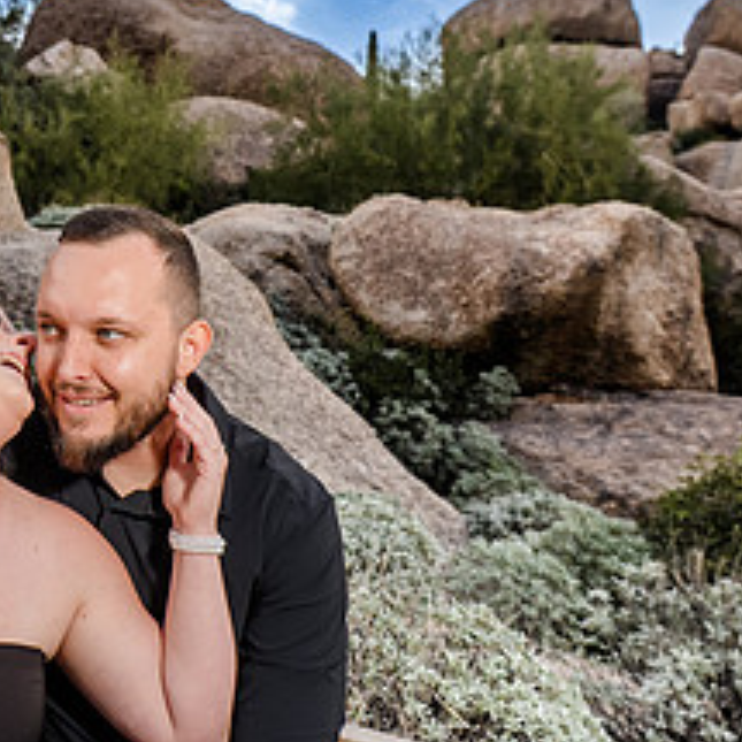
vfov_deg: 31.0
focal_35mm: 55
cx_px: -7
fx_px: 1334
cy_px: 292
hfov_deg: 29.0
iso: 320
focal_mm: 24
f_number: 5.6
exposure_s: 1/250
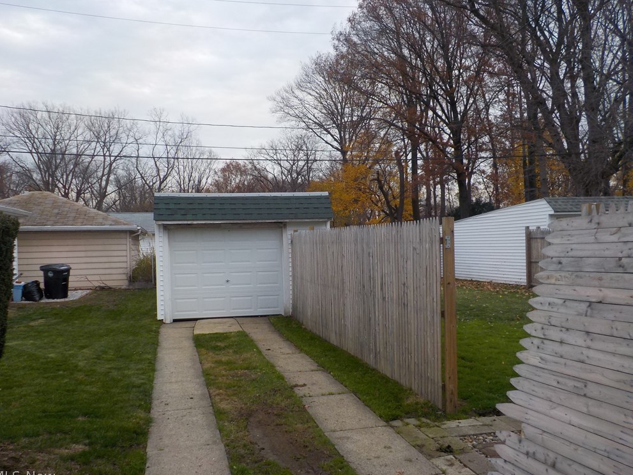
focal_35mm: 31
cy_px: 242
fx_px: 567
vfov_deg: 45.4
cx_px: 316
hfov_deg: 58.4
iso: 125
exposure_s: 1/80
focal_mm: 4.1
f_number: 3.3
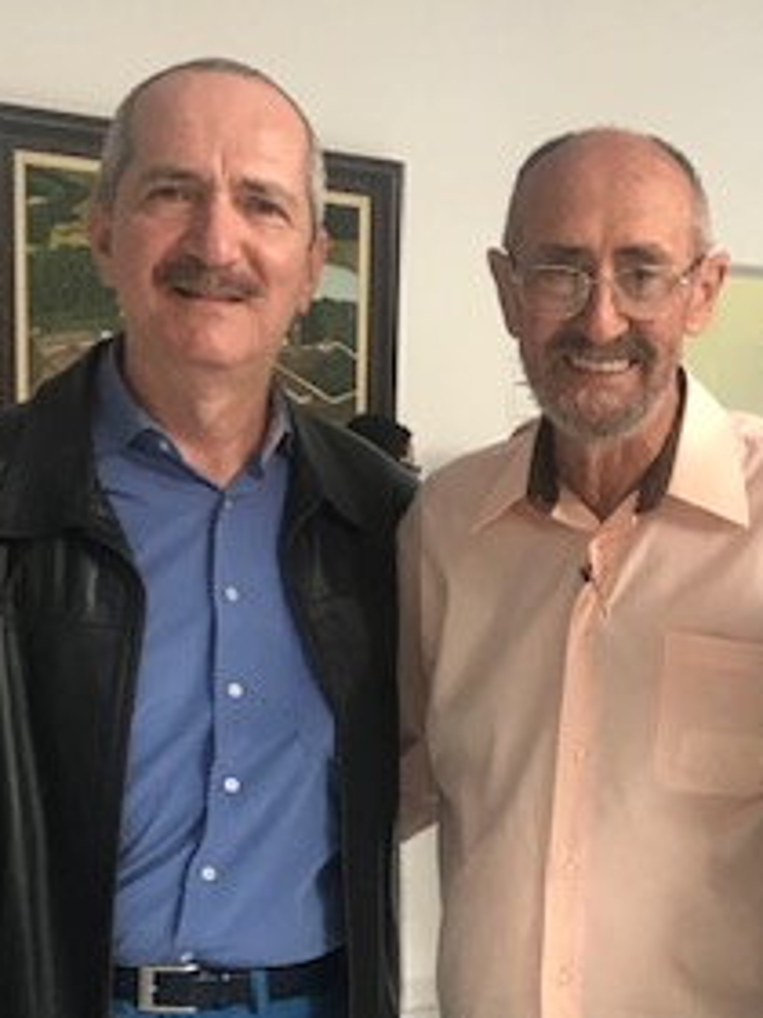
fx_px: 1881
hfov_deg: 22.7
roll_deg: -0.5
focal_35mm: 64
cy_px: 898
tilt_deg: -10.6
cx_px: 556
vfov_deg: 29.2
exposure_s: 1/30
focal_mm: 3.99
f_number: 1.8
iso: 40
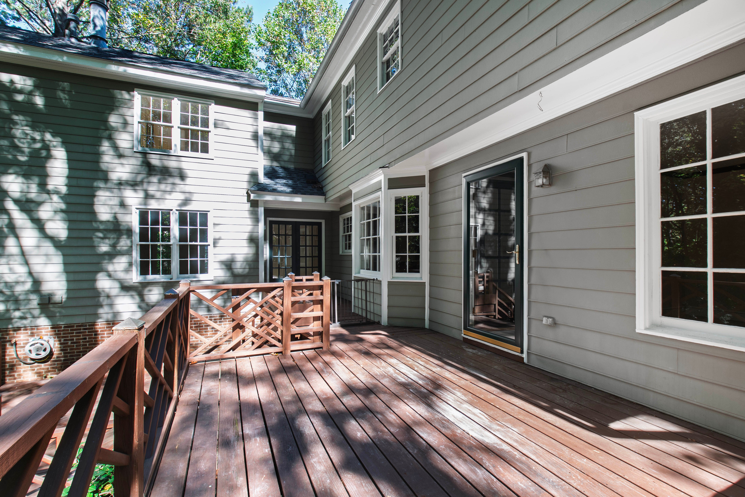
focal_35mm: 15
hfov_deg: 100.4
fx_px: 310
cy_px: 248
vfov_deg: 77.3
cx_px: 372
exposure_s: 1/20
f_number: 8
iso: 100
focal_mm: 10
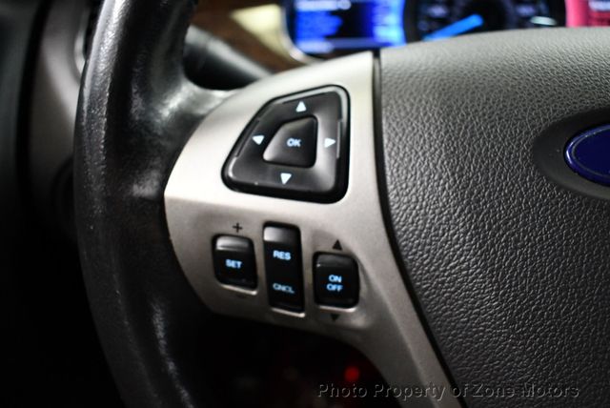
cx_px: 305
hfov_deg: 53.1
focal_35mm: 36
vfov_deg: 36.9
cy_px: 204
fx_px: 611
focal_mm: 18
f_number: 3.5
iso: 3200
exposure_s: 1/100
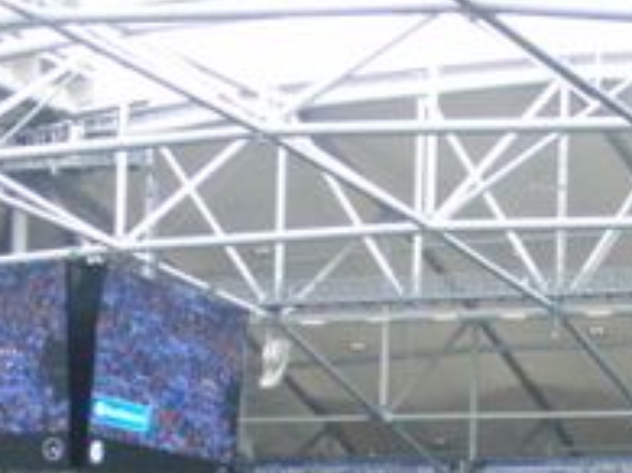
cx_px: 642
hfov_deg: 13.1
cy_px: 682
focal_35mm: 149
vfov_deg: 9.7
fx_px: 2719
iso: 640
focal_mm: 8.86
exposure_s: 1/500
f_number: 3.8
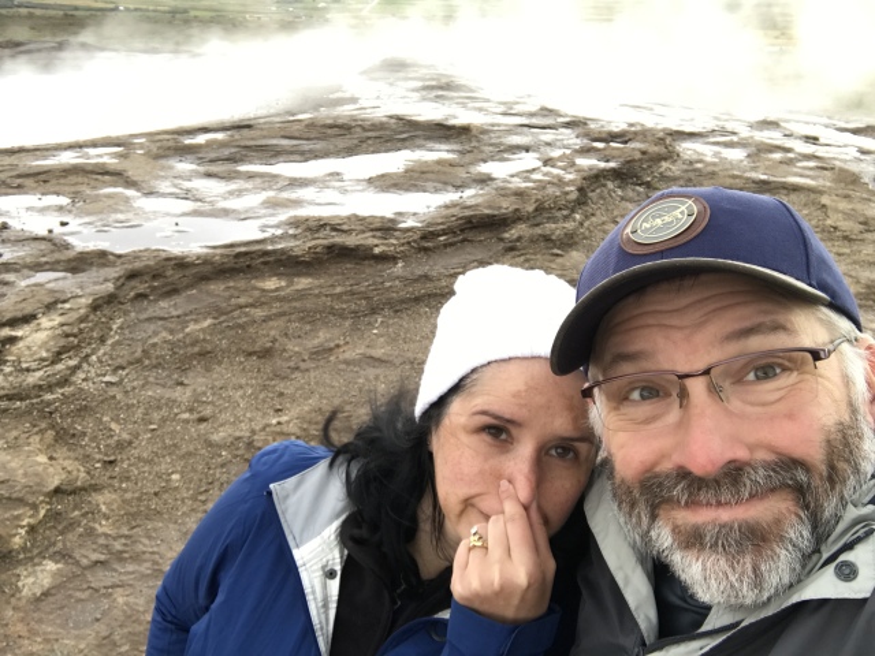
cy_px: 328
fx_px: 809
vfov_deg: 44.2
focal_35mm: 32
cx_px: 438
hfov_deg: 56.8
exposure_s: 1/33
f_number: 2.2
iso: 40
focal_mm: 2.87
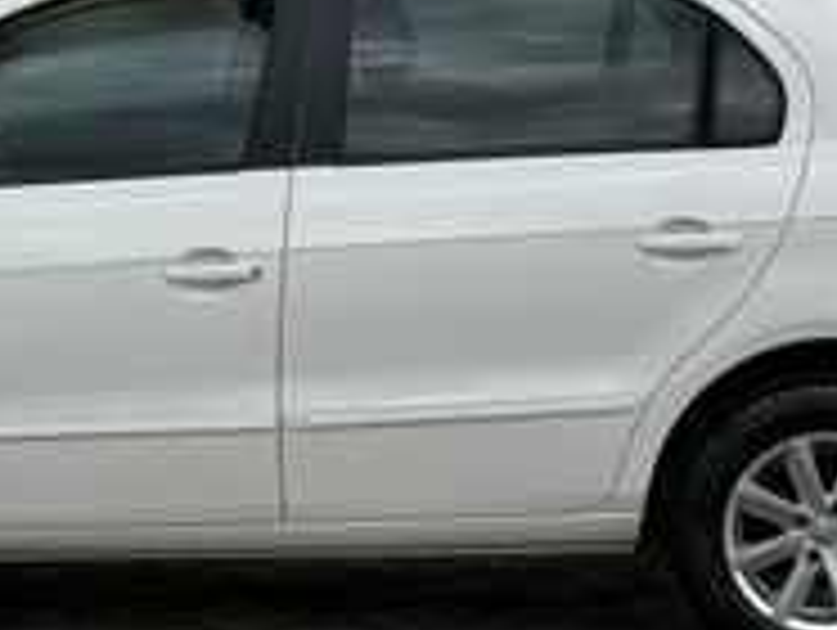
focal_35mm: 121
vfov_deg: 12.3
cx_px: 144
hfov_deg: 16.1
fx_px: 2930
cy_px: 288
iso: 80
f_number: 1.78
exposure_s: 1/6536
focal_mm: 6.76
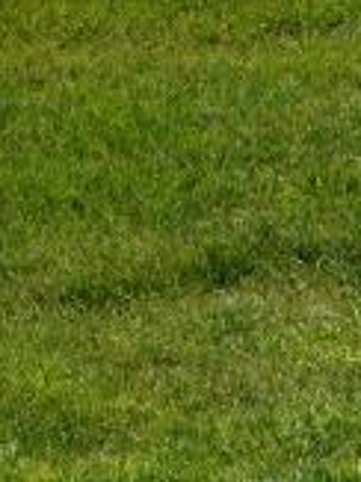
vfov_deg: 6.0
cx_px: 698
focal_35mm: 310
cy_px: -828
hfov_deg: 4.7
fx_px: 4316
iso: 125
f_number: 9
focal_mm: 35
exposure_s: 1/250
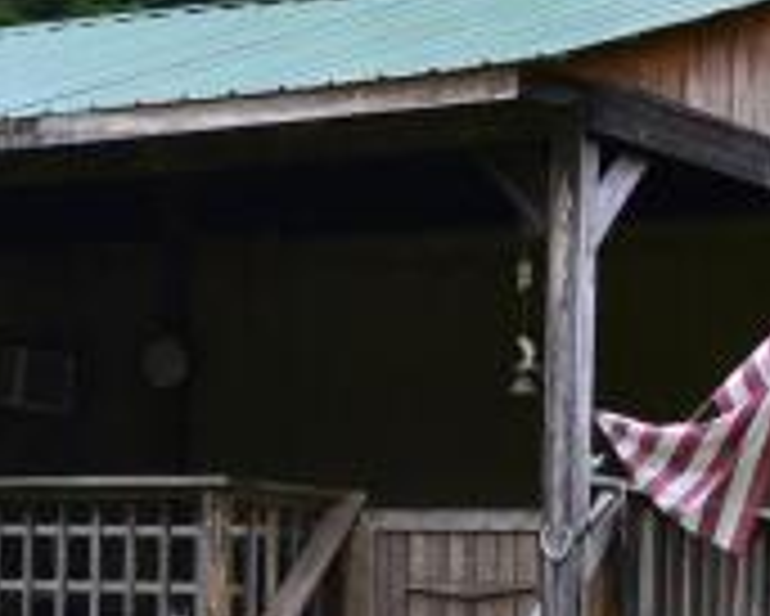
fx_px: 3238
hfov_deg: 12.9
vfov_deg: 10.9
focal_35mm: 142
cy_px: 315
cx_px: -333
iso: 400
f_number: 9
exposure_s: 1/100
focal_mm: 24
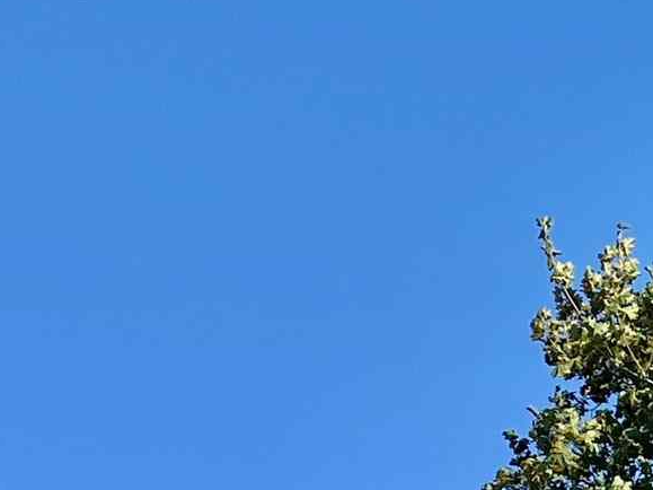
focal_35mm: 138
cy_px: 1160
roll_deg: -0.3
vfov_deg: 9.6
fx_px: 2603
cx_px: 312
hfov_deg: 14.3
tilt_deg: +2.6
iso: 50
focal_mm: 5.1
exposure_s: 1/3521
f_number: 1.6
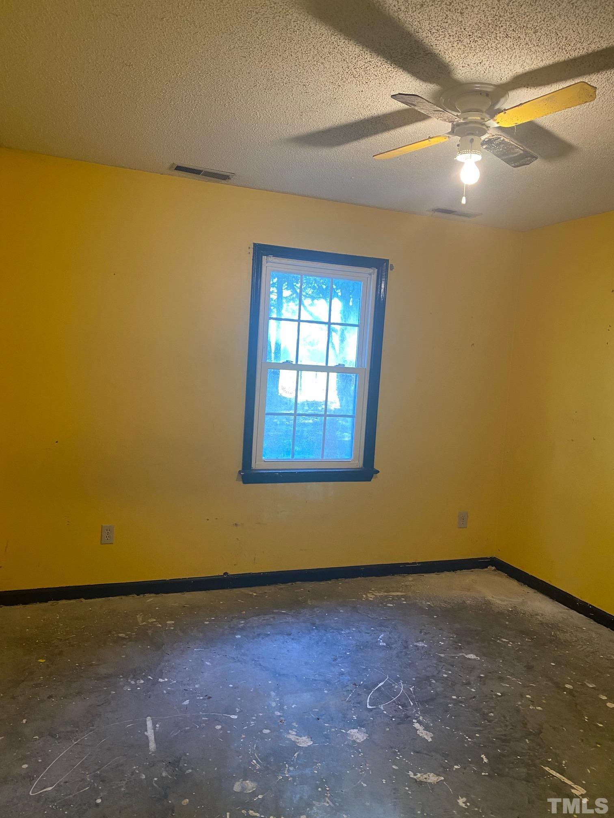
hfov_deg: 53.1
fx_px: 615
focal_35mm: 26
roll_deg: -3.7
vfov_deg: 67.3
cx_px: 307
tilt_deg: -3.8
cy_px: 409
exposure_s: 1/60
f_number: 1.8
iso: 200
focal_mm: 4.25
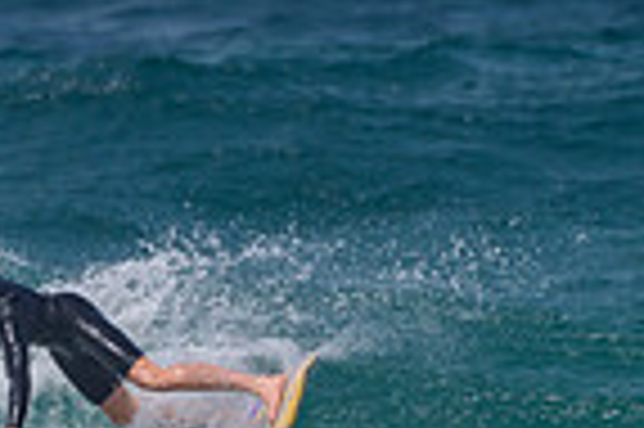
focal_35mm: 2494
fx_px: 44563
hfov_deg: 0.8
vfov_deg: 0.6
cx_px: 241
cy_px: 333
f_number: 5.6
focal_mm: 500
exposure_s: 1/2000
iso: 72
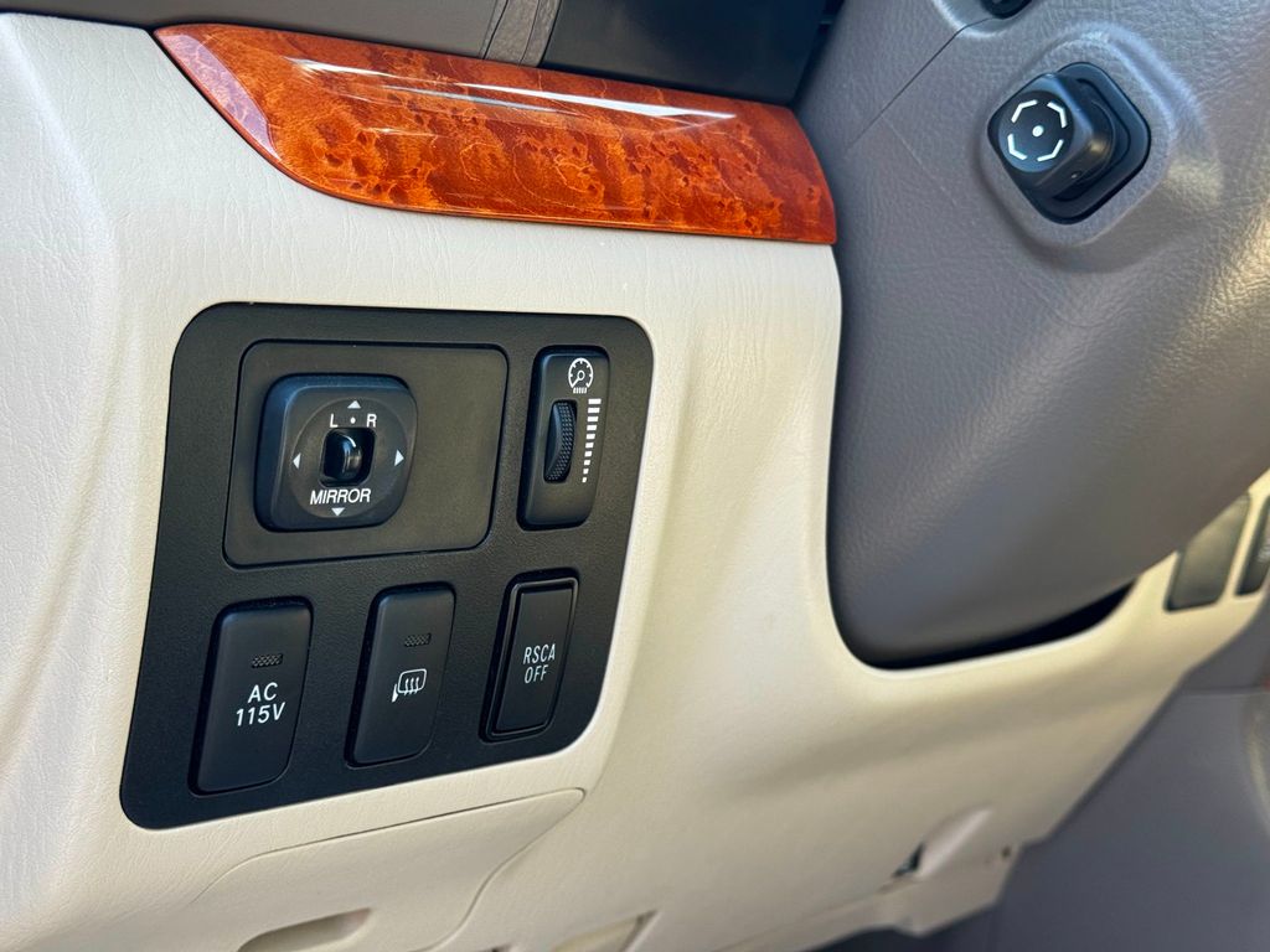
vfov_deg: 30.3
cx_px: 635
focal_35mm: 48
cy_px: 476
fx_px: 1761
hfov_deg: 39.7
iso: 64
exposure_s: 1/197
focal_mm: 6.76
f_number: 1.78
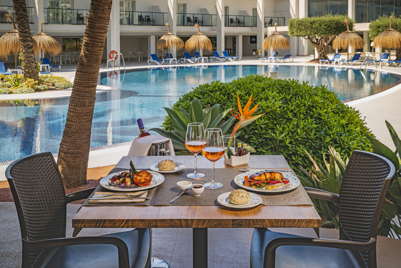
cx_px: 200
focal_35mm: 36
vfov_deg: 36.9
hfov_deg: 53.1
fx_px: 401
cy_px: 134
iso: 80
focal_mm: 36
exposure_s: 1/25
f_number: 13
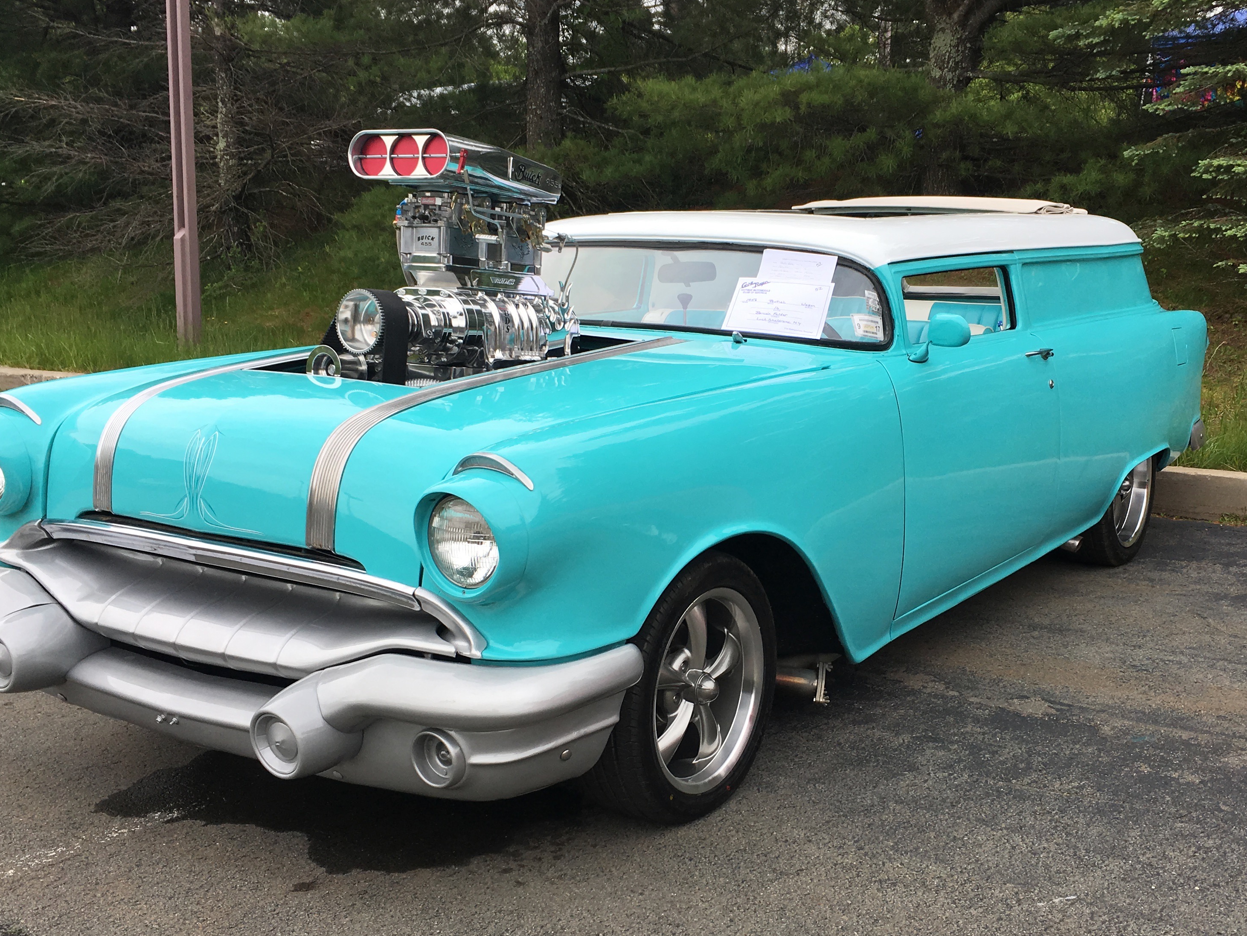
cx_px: 721
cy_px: 551
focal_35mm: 40
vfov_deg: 35.9
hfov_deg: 46.6
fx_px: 1441
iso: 25
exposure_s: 1/516
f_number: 2.2
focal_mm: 4.15
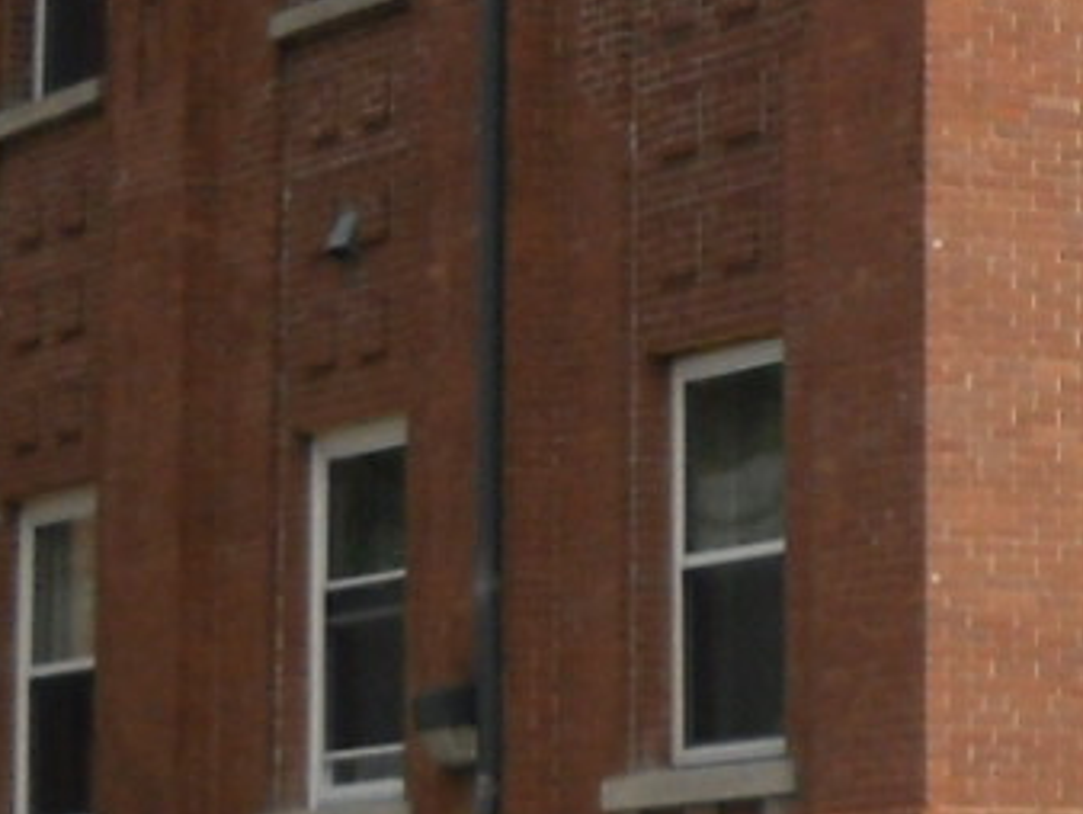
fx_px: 6450
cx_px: 1599
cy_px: 6
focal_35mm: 206
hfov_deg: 9.4
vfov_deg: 7.2
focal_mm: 6
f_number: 8.1
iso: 80
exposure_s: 1/139
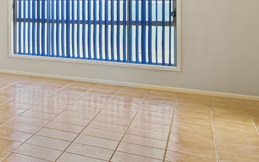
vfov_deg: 22.6
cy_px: 19
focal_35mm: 56
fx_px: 395
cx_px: -184
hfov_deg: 23.3
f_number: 4
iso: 100
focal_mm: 14
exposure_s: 1/6
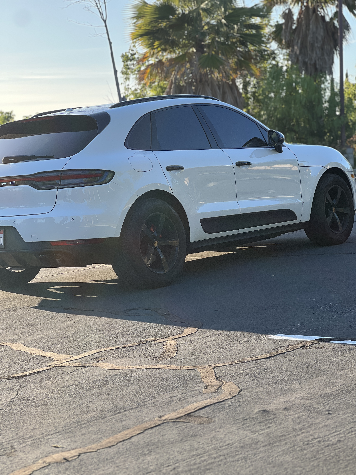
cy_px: 238
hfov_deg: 19.1
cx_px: 178
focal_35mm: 77
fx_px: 1056
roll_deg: +1.6
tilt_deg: -3.3
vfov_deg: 25.3
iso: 32
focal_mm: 9
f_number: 2.8
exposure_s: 1/172
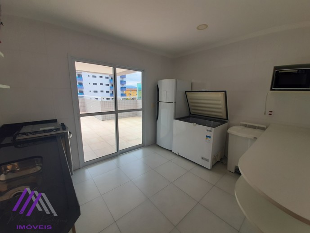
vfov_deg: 89.9
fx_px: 116
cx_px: 155
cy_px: 116
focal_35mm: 13
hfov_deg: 106.2
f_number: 2.2
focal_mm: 1.42
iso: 40
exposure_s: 1/236
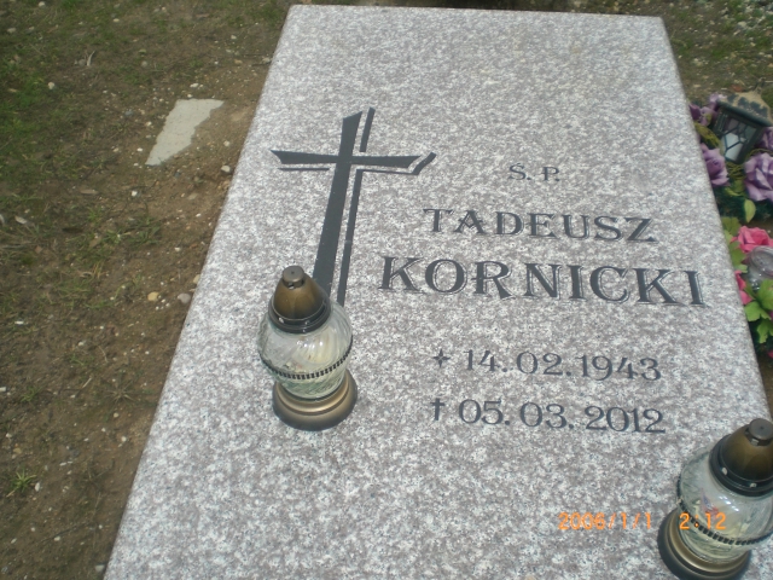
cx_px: 386
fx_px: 849
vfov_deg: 37.7
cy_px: 290
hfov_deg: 49.0
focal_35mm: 38
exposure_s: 1/125
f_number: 3.1
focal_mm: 6.3
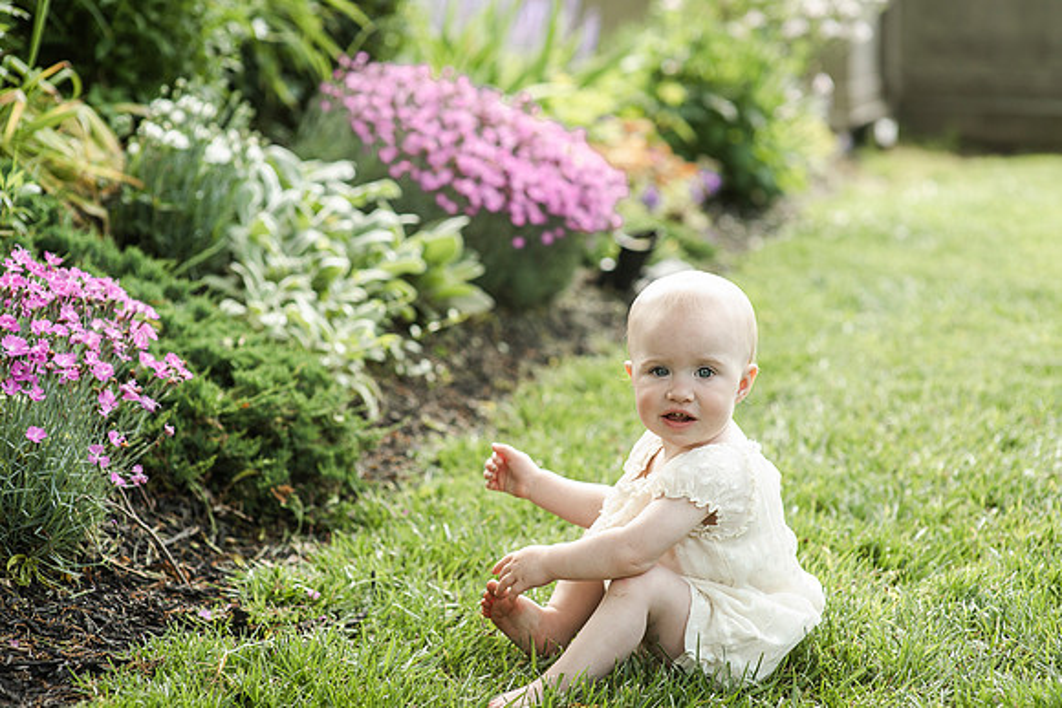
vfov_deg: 16.1
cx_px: 531
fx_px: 2508
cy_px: 354
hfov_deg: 23.9
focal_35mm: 85
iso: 800
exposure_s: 1/1000
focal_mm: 85
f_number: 3.5
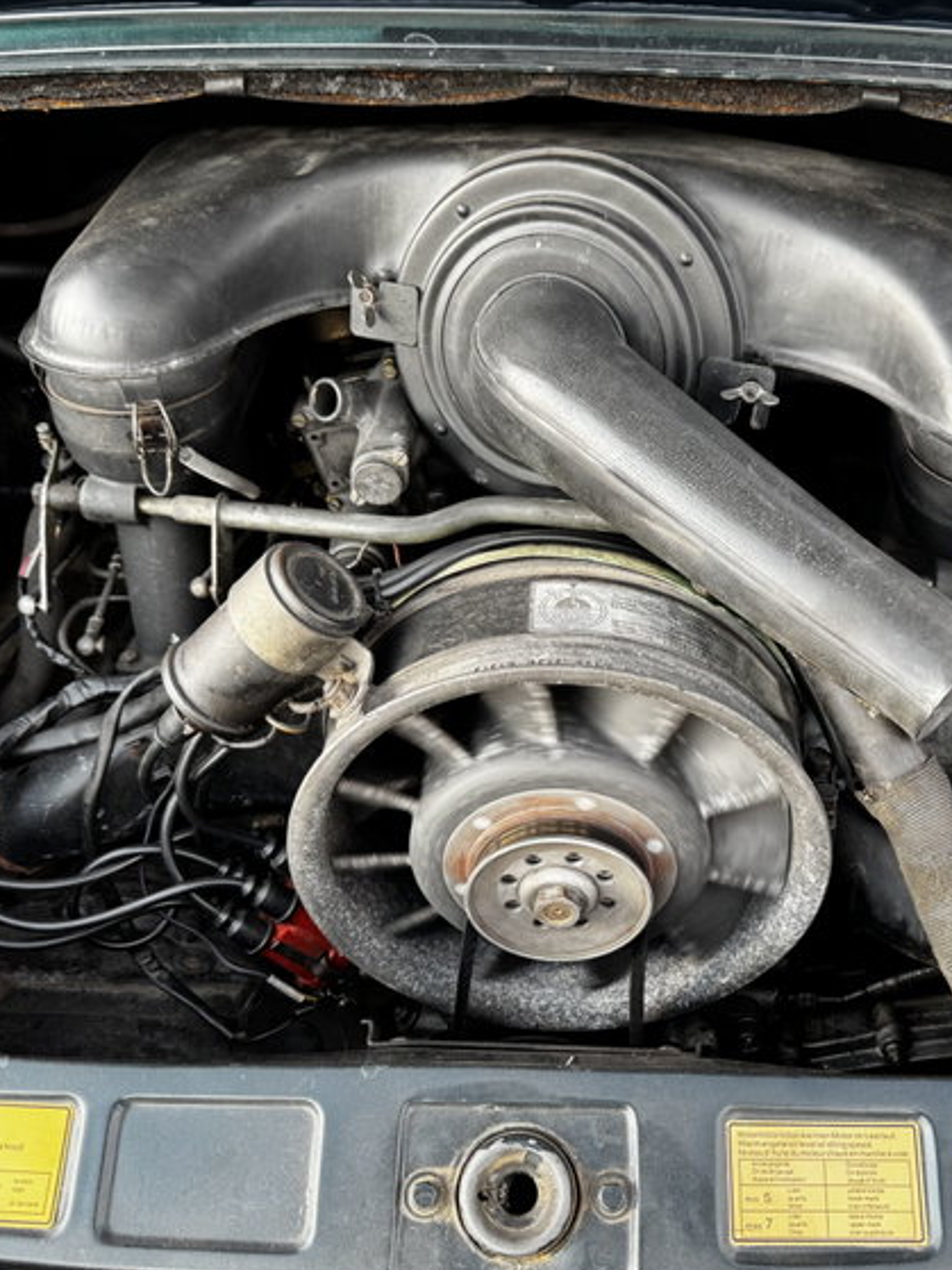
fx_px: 1211
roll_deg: -1.6
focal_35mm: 33
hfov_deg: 42.7
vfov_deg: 55.4
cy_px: 647
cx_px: 575
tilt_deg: -44.0
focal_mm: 6.76
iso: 80
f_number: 1.78
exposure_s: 1/301
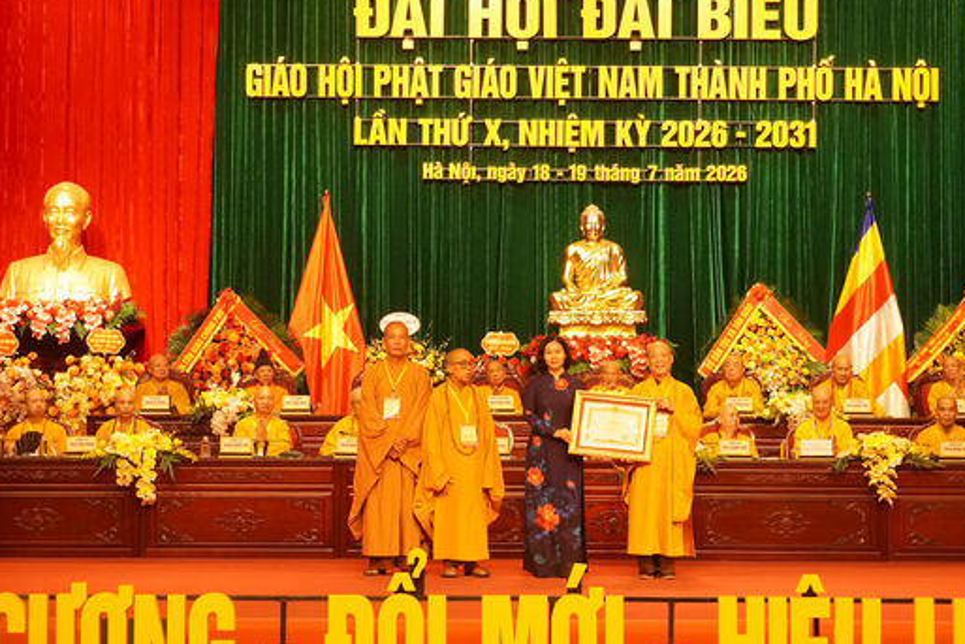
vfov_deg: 17.3
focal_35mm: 79
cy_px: 311
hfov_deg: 25.7
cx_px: 491
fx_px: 2117
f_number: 6.3
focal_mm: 50
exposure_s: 1/100
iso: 2500
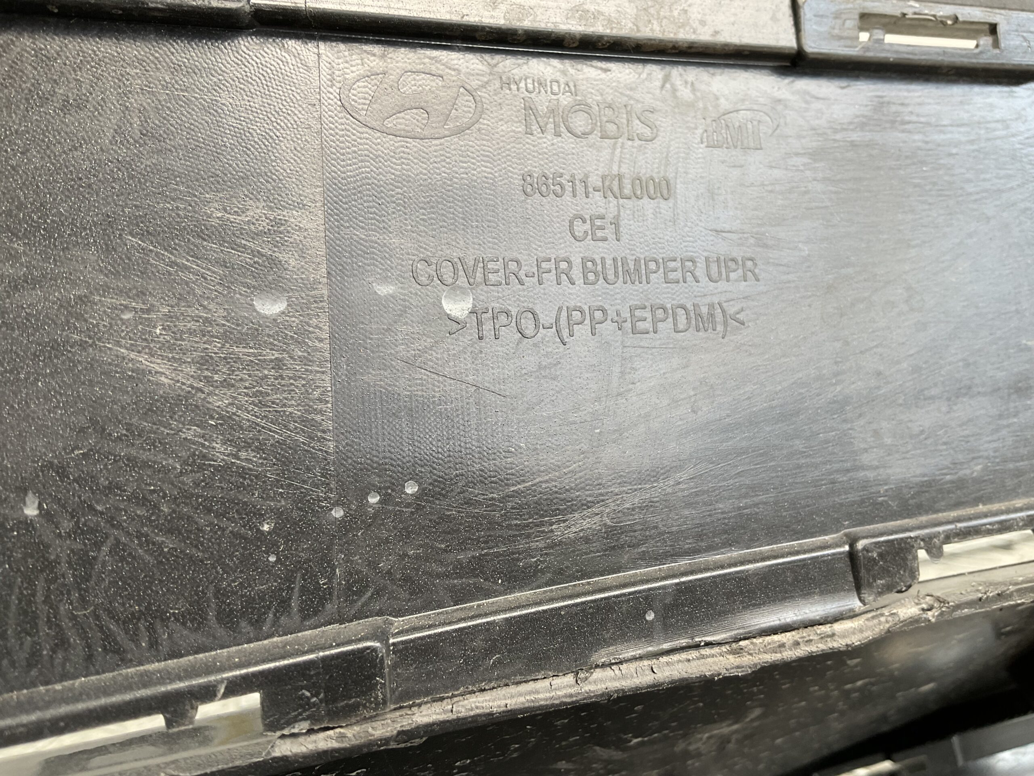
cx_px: 517
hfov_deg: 61.7
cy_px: 388
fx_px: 866
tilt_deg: -18.0
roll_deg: +1.8
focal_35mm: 29
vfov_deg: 48.2
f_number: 1.8
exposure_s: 1/100
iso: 40
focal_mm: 3
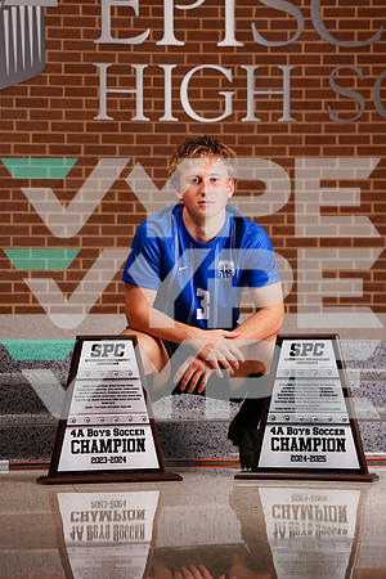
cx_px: 193
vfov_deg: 17.3
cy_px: 290
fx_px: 1898
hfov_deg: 11.6
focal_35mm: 118
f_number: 8
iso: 250
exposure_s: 1/200
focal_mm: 118
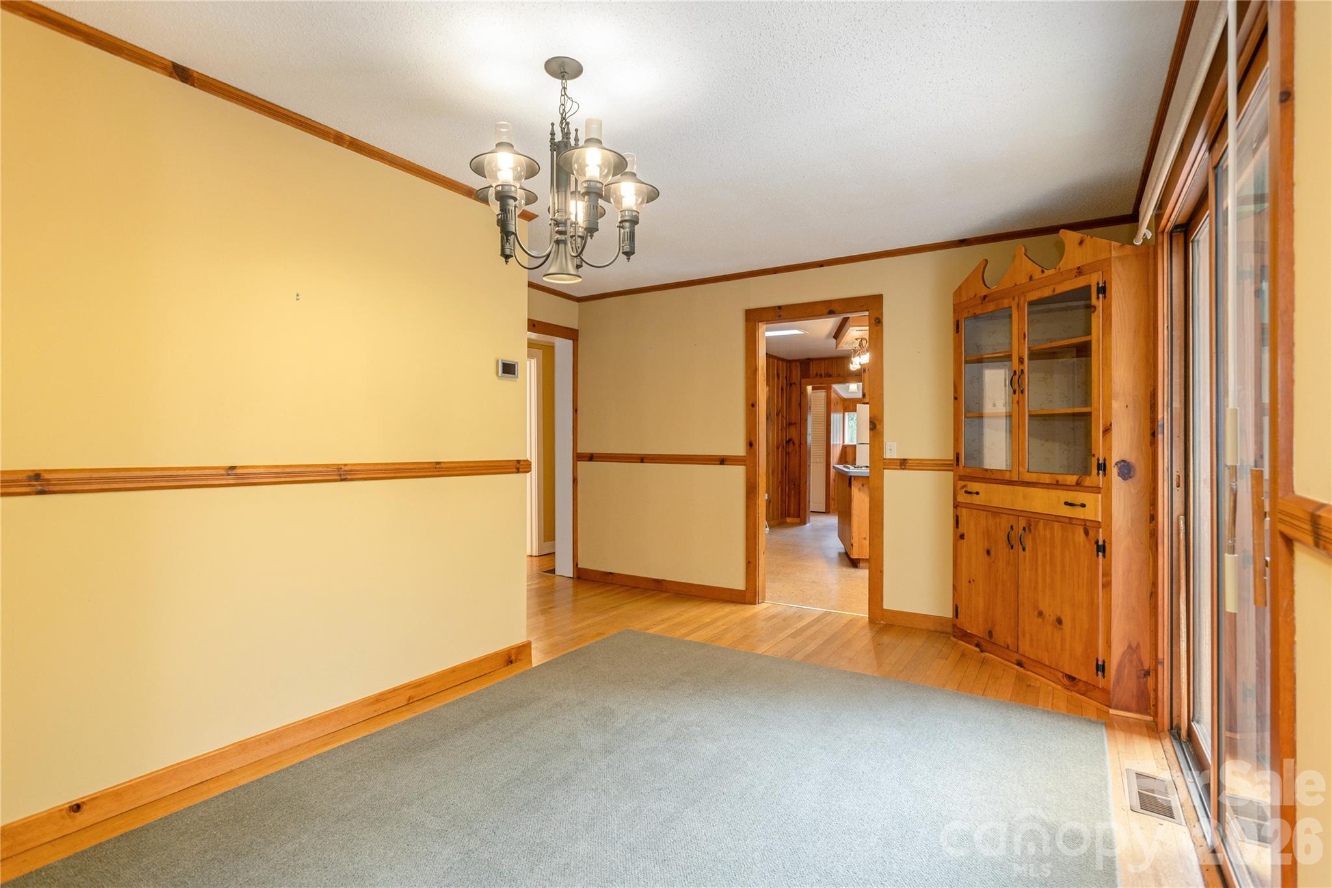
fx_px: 629
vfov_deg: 70.5
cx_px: 666
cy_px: 444
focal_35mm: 17
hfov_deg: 93.3
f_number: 7.1
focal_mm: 17
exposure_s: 1/13
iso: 320
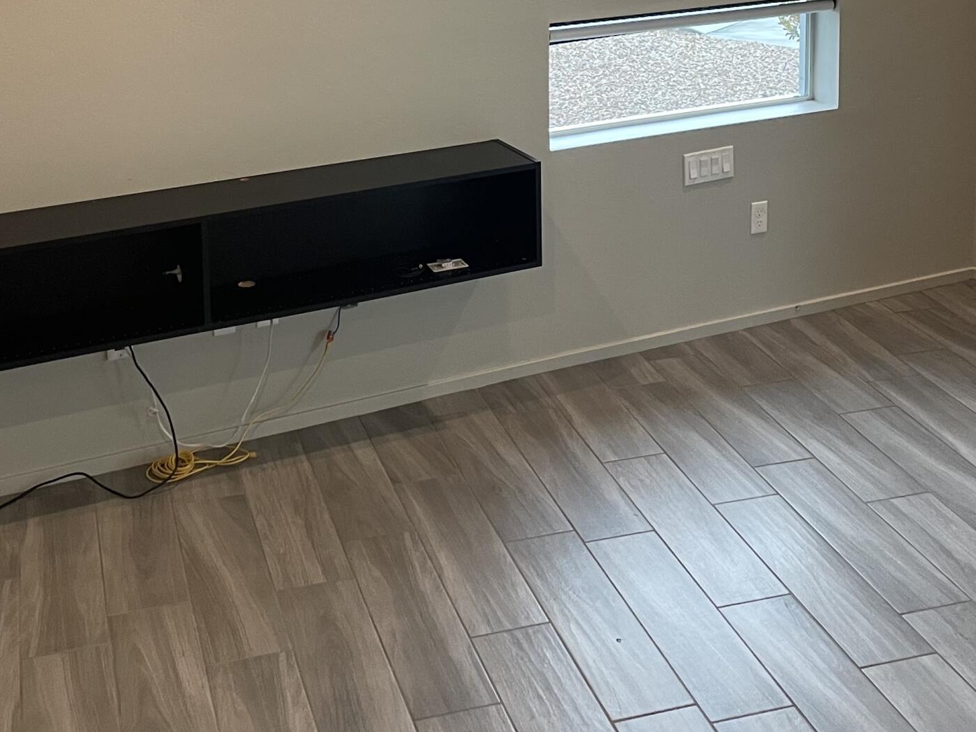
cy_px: -36
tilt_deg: -7.1
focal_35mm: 56
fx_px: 1579
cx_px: 500
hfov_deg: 34.3
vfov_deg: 24.6
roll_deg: +1.4
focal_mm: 4.2
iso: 125
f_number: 1.6
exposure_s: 1/60
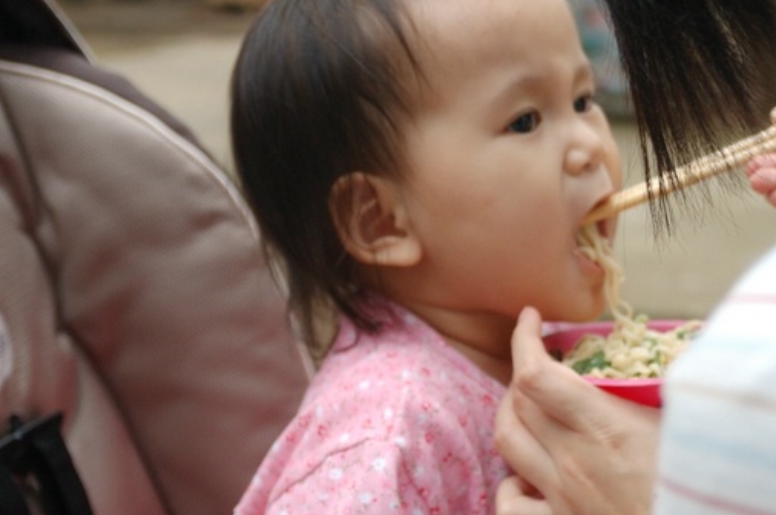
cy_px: 171
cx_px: 630
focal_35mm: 79
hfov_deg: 25.2
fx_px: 1701
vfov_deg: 17.2
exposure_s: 1/160
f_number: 2.8
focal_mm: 26
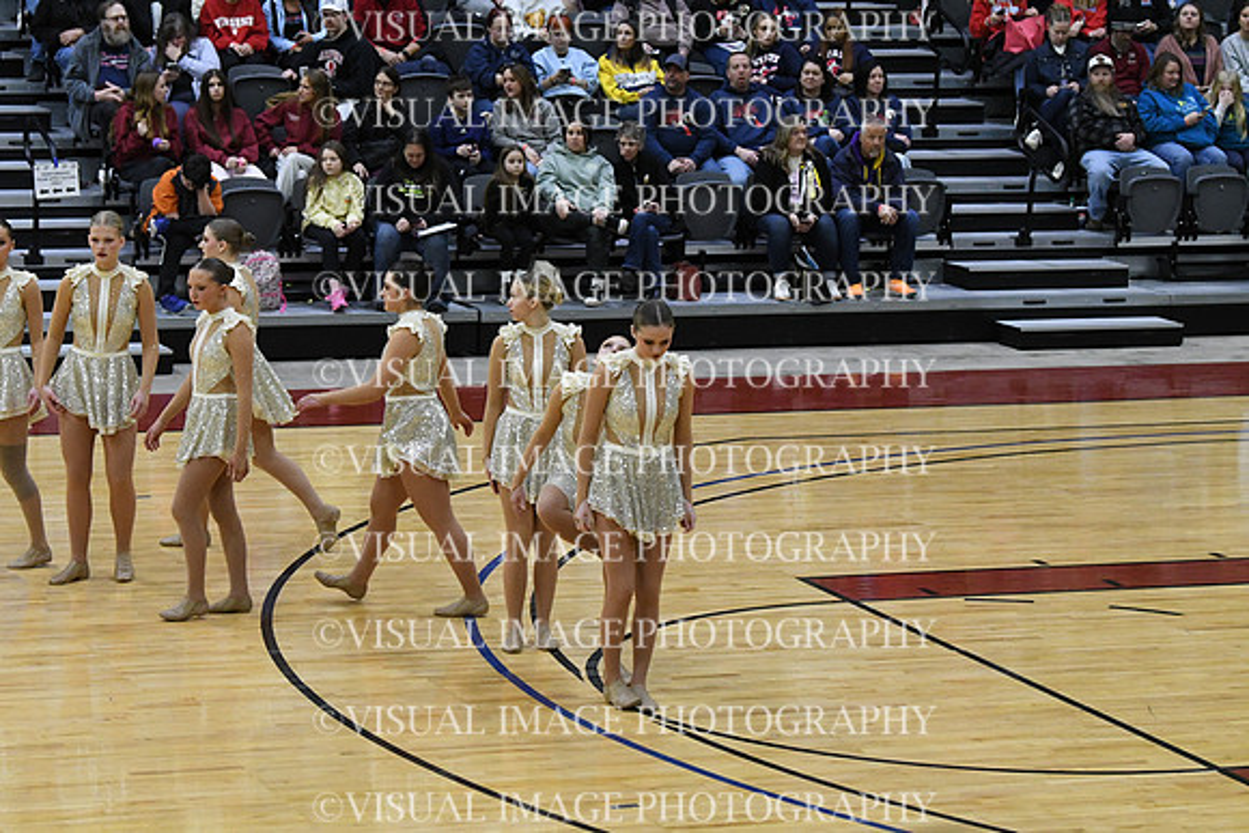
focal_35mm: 129
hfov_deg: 15.9
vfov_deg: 10.6
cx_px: 624
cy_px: 416
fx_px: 4476
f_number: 4
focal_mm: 86
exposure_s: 1/500
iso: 5000
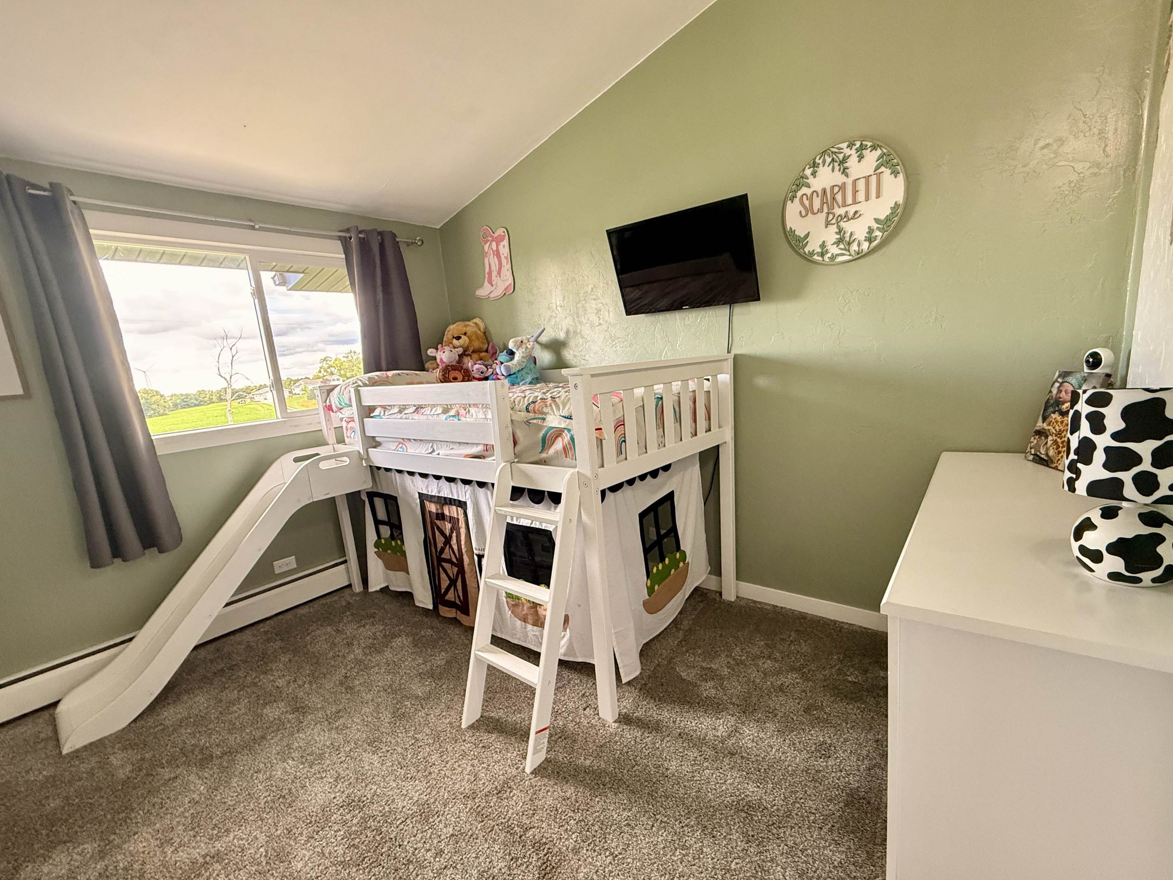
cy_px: 452
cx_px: 603
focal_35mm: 15
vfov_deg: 81.7
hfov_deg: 98.1
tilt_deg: -11.0
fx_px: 508
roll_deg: +4.5
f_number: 2.2
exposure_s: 1/120
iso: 400
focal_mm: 2.22
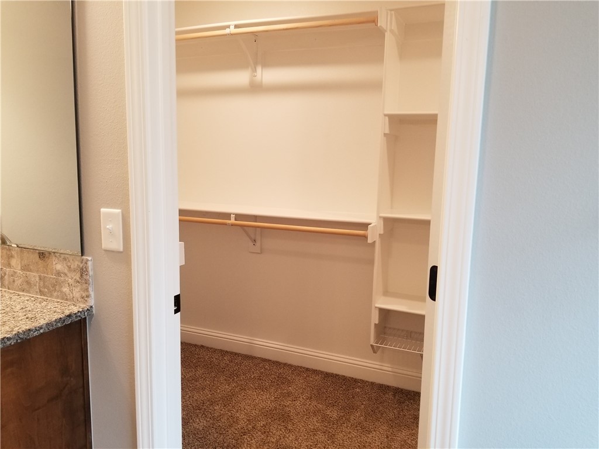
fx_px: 450
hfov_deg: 67.3
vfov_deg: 53.1
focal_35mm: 26
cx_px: 300
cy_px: 224
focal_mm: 4.3
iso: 160
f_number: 1.7
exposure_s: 1/60
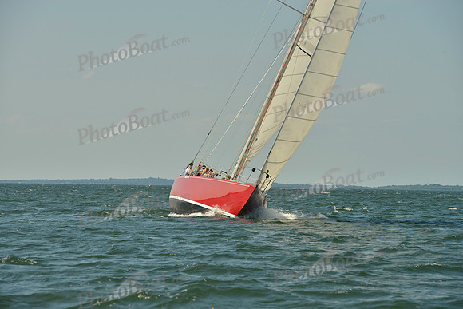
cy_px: 154
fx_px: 2315
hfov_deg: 11.4
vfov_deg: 7.6
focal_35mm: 180
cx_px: 232
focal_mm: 180
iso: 280
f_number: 11
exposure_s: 1/1000
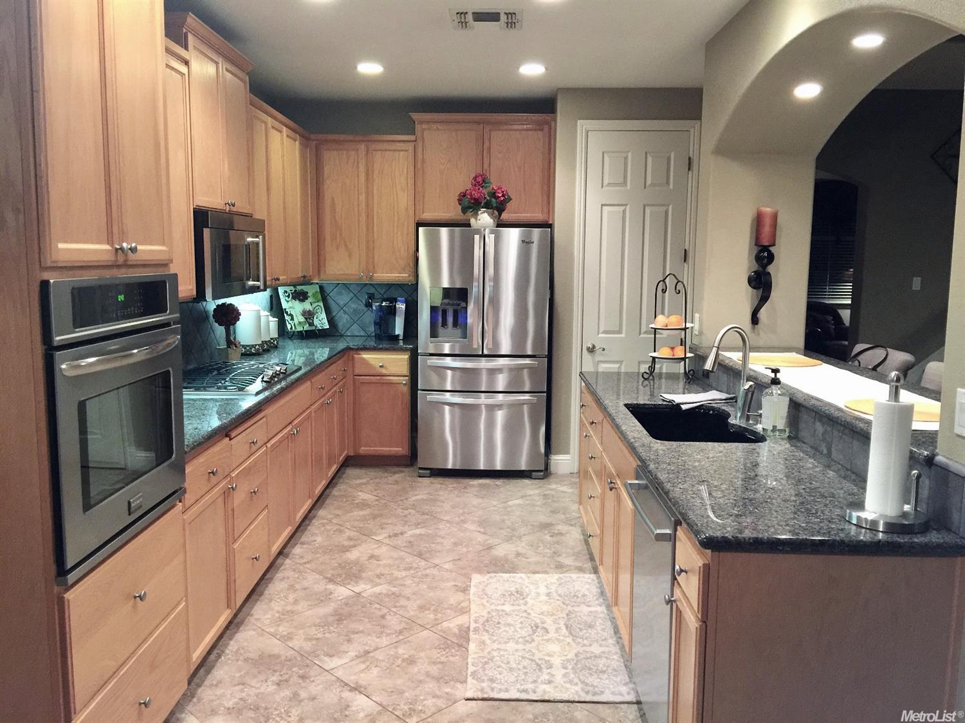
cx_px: 482
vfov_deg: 48.2
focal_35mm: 29
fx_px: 808
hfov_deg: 61.7
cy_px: 362
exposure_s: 1/15
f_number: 2.2
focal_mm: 4.15
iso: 100
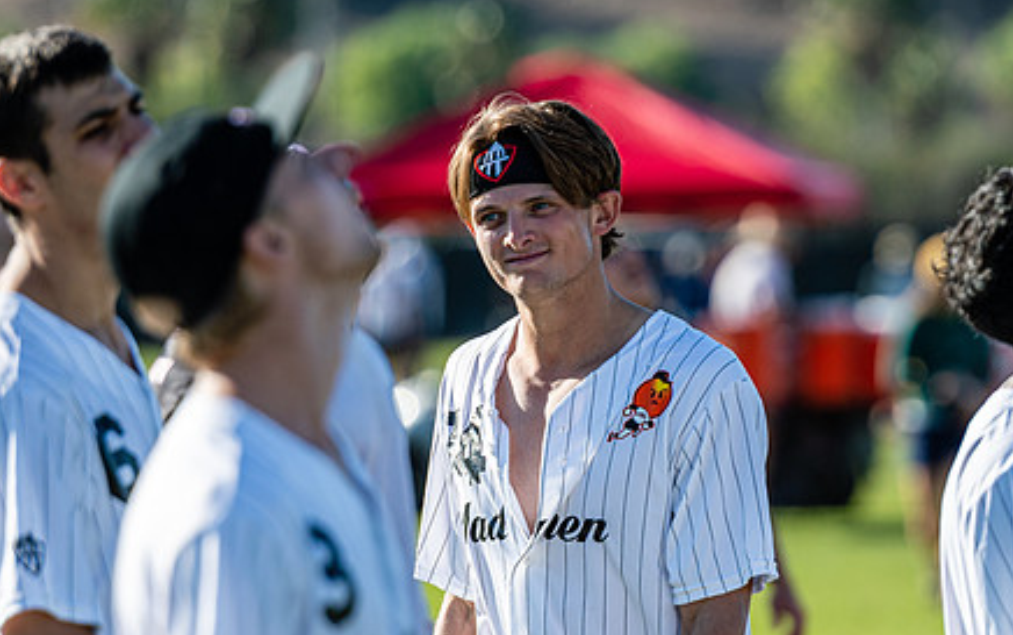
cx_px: 606
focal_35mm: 494
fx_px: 13645
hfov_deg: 4.3
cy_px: 270
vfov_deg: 2.7
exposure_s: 1/1250
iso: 100
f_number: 3.2
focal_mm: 200
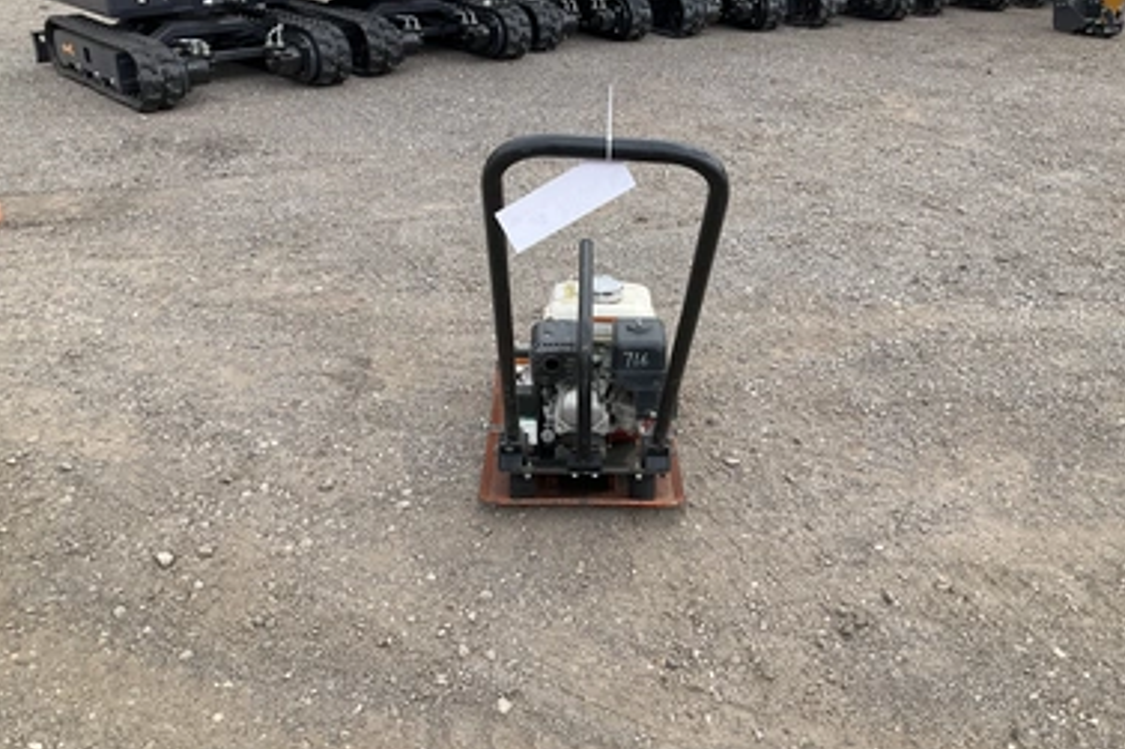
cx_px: 582
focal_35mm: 32
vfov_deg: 41.1
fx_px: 1000
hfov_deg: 58.7
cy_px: 358
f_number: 1.8
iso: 25
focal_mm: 3
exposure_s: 1/898
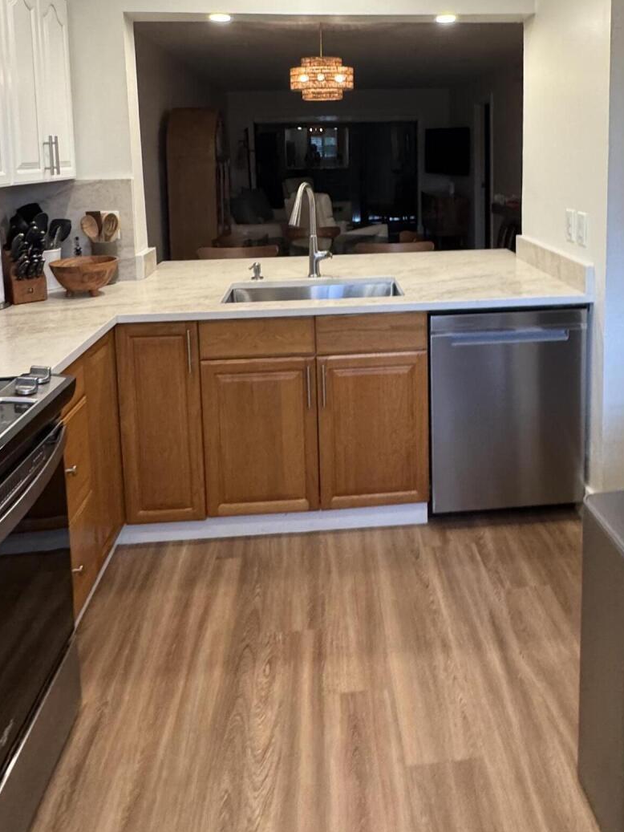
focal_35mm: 27
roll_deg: +0.7
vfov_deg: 62.0
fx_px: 649
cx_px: 376
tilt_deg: -6.8
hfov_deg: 51.0
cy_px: 217
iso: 250
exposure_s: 1/120
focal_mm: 2.22
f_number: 2.2
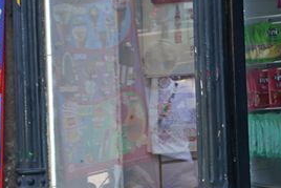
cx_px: 634
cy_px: -11
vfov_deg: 7.6
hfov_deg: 10.2
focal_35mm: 179
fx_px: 1398
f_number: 5.6
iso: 100
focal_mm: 24
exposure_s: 1/100
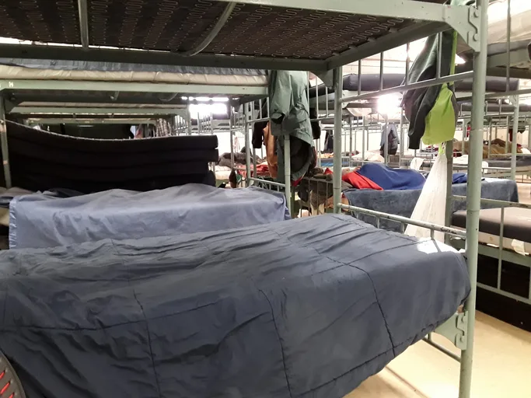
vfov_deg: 51.3
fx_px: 414
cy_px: 199
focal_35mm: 27
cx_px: 266
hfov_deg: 65.3
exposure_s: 1/15
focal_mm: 2.91
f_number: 1.9
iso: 200
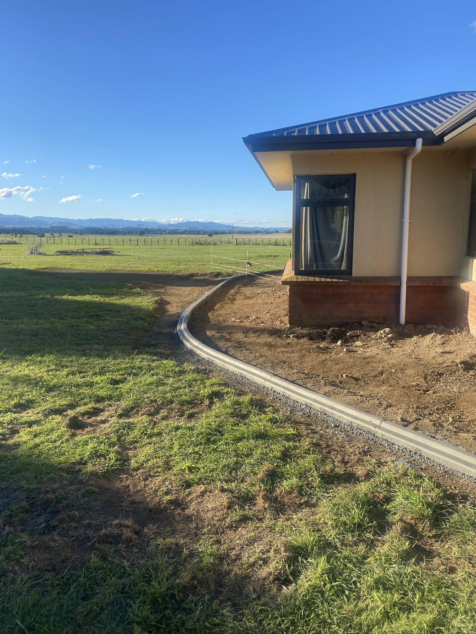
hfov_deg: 53.1
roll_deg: +0.3
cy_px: 317
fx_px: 477
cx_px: 238
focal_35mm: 26
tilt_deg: -9.2
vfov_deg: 67.3
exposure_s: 1/1464
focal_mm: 4.25
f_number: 1.8
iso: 32
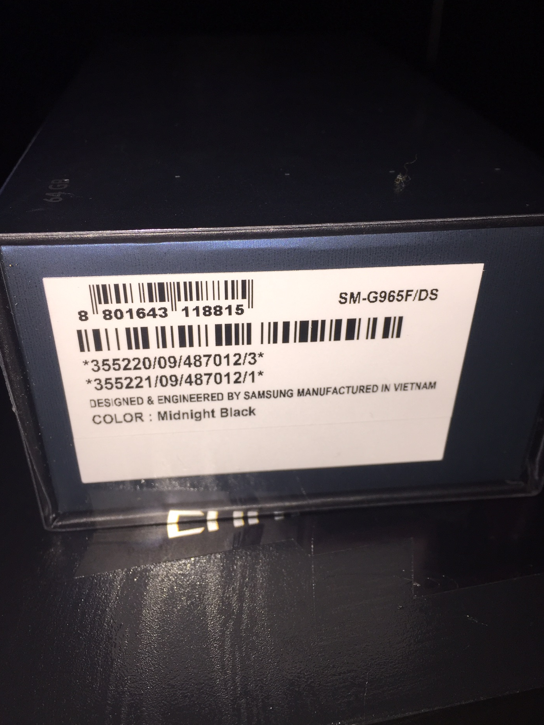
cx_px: 273
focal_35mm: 30
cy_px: 354
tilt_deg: -33.2
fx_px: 629
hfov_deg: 46.8
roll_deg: -0.3
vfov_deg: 60.0
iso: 32
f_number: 2.2
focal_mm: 4.15
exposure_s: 1/190
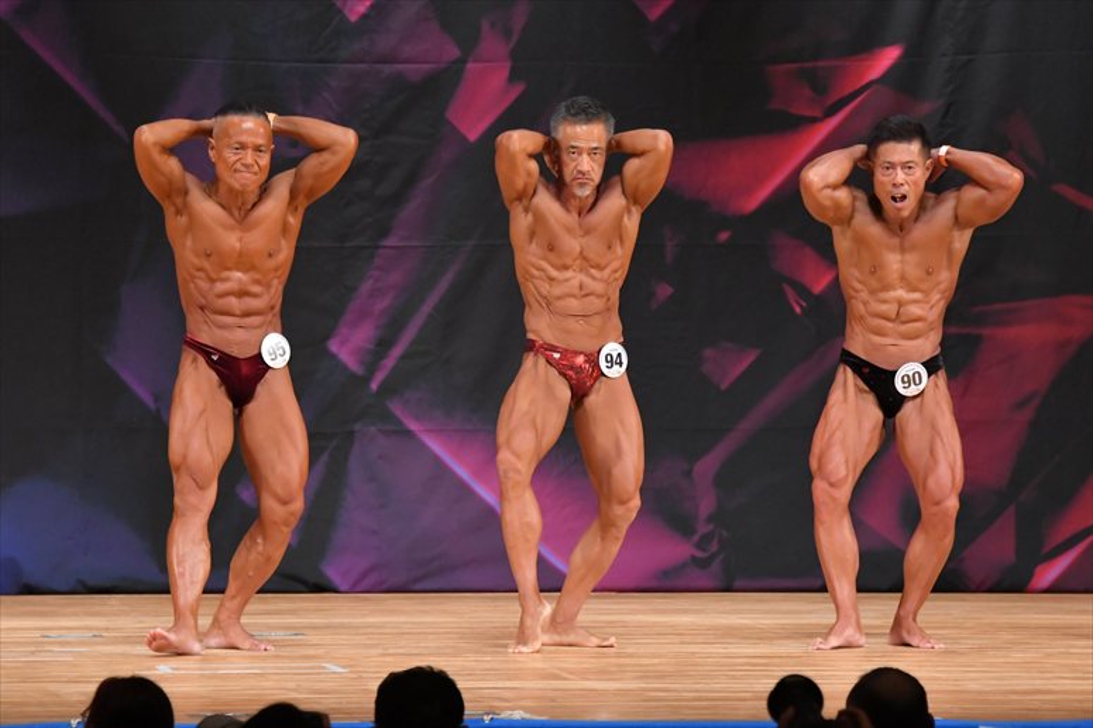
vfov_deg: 5.1
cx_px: 546
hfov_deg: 7.6
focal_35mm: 270
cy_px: 364
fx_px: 8194
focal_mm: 180
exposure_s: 1/400
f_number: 5.6
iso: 5600
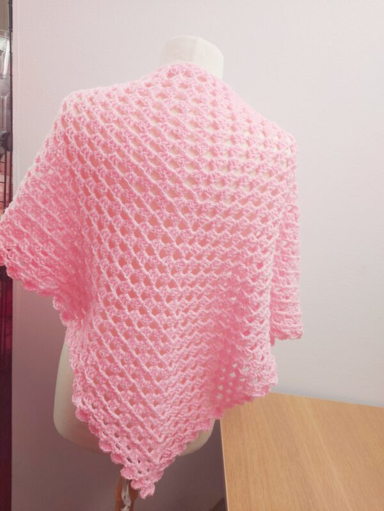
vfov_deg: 71.6
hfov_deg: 56.8
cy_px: 256
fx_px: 355
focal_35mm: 24
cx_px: 192
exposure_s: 1/50
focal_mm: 5.23
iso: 64
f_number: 1.8
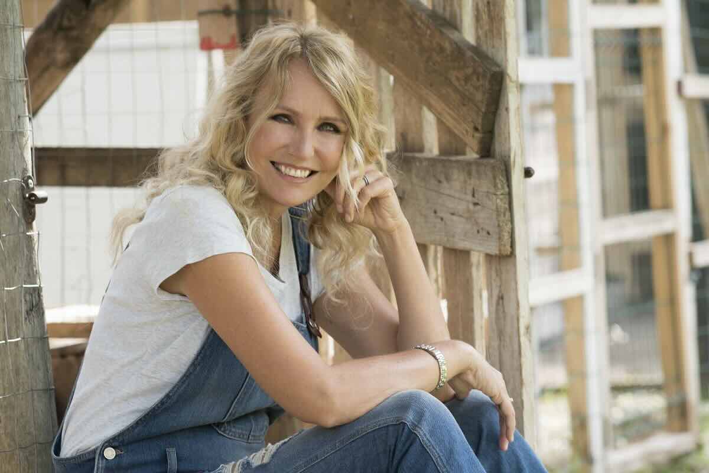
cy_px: 236
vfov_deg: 10.2
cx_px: 354
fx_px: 2659
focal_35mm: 135
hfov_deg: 15.2
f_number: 4.5
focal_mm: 135
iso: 200
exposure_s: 1/125
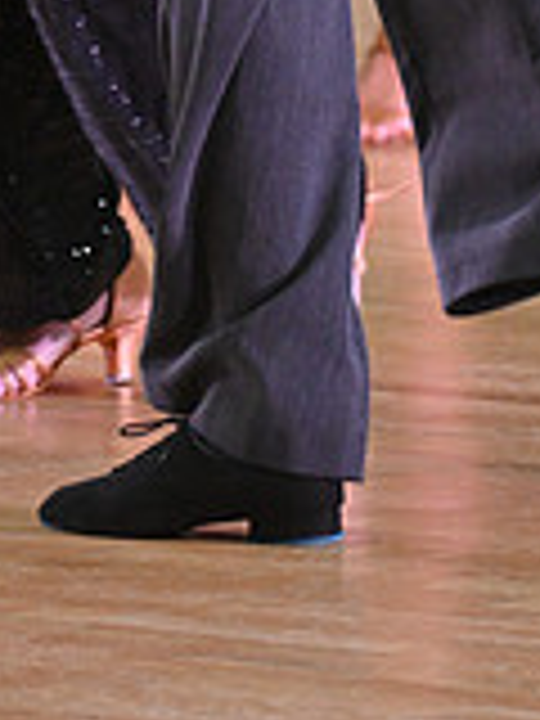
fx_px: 14477
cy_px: -472
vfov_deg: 2.8
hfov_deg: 2.1
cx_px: 178
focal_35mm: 696
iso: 3200
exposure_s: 1/320
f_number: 5
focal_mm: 200
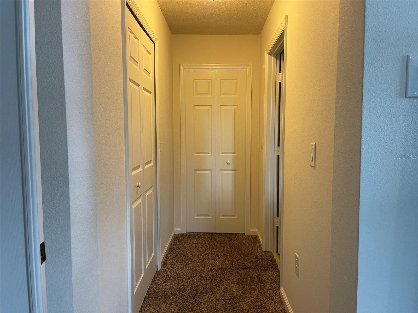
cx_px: 209
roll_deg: -0.7
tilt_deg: -5.7
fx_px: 302
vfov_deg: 54.9
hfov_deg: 69.4
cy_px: 156
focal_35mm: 25
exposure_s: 1/60
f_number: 1.6
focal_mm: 5.1
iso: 160
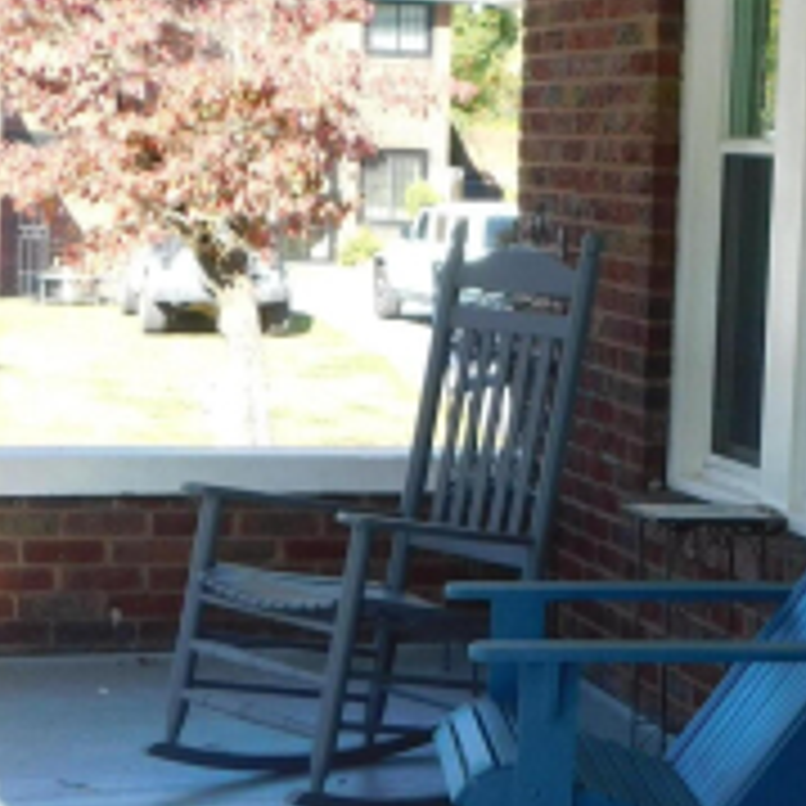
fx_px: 2608
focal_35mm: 99
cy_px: 331
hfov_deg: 17.0
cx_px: 883
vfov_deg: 17.6
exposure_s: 1/200
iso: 125
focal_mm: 5.3
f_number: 3.2
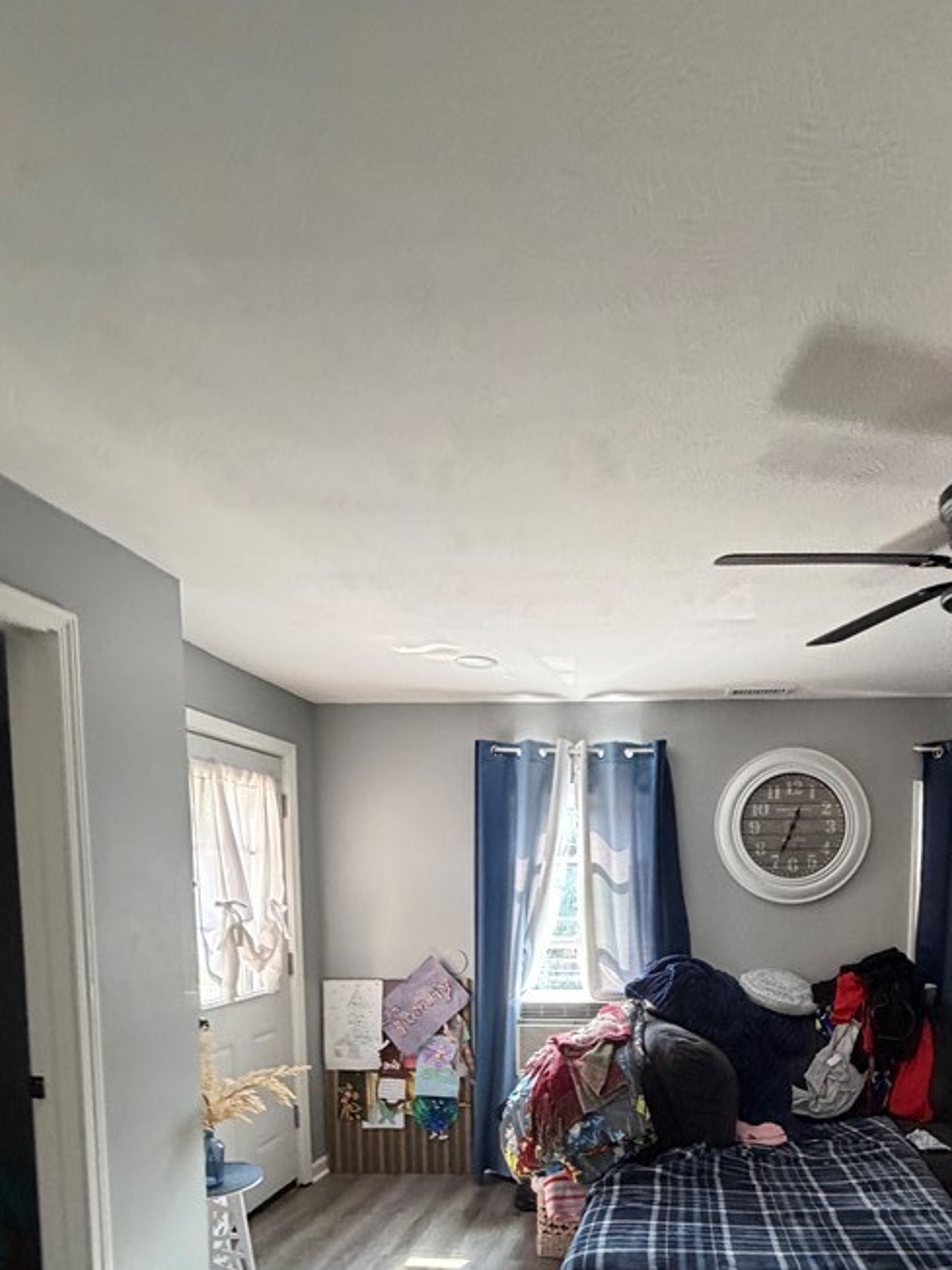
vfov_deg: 71.5
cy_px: 943
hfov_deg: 59.2
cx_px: 660
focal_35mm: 22
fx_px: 807
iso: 400
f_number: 2.2
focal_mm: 2.22
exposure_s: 1/60
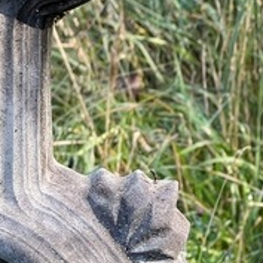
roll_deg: +1.9
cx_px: -108
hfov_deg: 5.7
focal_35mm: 307
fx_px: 2639
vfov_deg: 5.7
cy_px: 360
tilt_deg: -15.6
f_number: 2.8
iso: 32
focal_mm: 9
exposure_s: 1/109
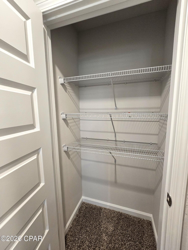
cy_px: 125
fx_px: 94
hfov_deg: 89.9
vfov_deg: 106.2
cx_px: 94
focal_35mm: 13
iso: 250
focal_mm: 2.2
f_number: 2.2
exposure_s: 1/60
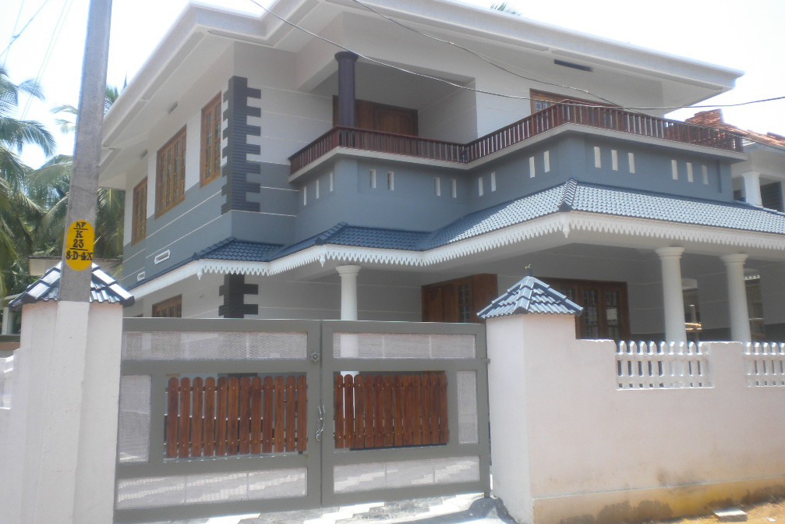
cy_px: 239
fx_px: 807
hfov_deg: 51.9
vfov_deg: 35.9
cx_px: 393
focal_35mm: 37
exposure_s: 1/336
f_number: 4.6
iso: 113
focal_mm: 6.3
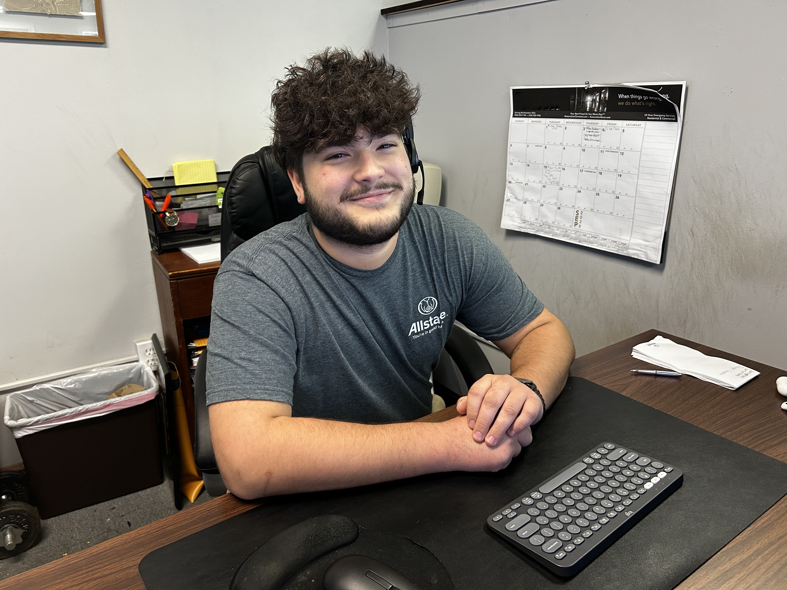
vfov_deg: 53.1
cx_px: 394
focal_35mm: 26
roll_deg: +1.4
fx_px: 591
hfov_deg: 67.3
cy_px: 295
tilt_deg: -18.9
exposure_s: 1/60
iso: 200
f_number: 1.5
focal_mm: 5.7
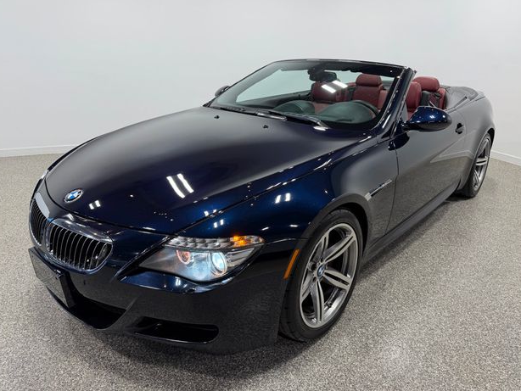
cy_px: 188
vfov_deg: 54.9
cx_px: 260
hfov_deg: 69.4
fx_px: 376
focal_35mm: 25
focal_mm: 6.76
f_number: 1.78
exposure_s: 1/143
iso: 50
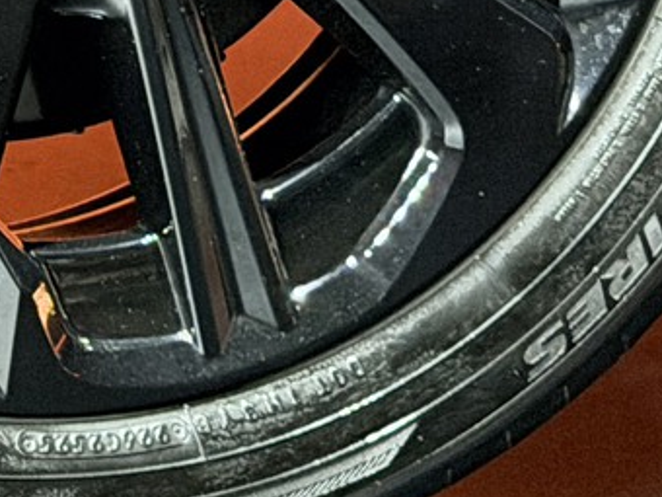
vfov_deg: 5.1
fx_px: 5393
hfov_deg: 6.9
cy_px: -680
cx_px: -463
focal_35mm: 282
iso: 250
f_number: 1.78
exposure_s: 1/49
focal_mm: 6.76
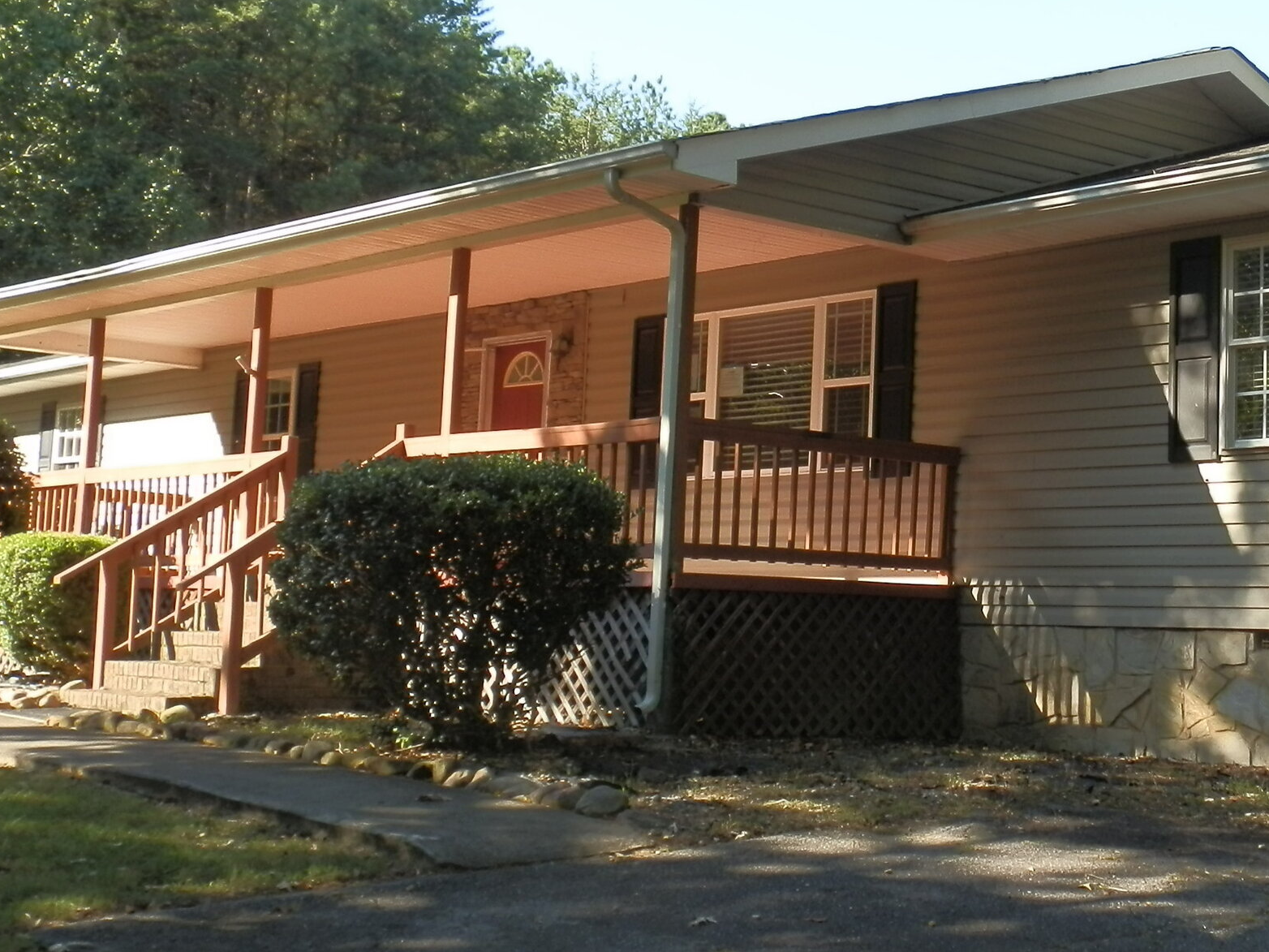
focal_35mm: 55
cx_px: 953
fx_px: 2016
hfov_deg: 34.2
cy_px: 394
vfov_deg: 26.5
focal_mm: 5
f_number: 3.1
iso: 64
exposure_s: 1/200
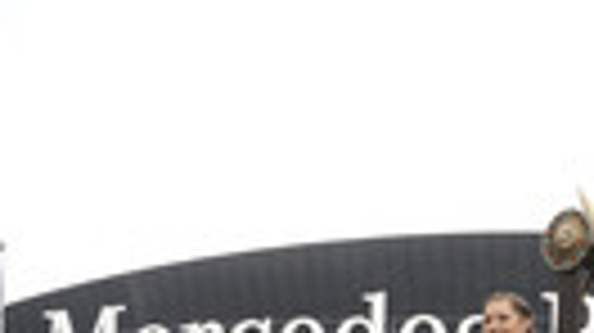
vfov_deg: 8.2
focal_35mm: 136
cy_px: 770
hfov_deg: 15.6
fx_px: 2140
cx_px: 549
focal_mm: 43
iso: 640
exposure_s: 1/200
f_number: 8
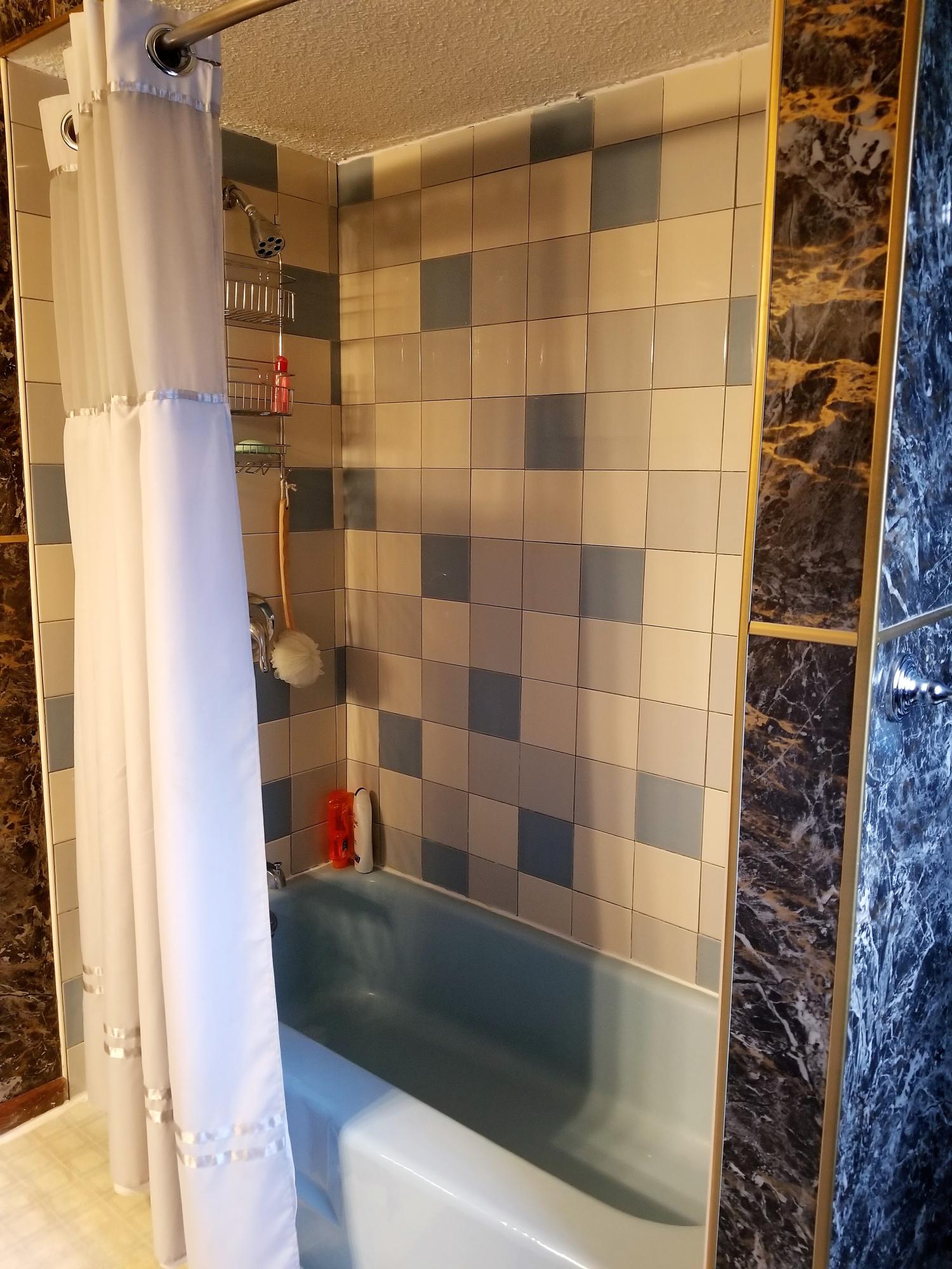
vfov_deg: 67.3
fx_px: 953
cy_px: 634
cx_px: 476
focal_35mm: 26
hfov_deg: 53.1
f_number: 1.7
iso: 250
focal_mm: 4.25
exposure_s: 1/24
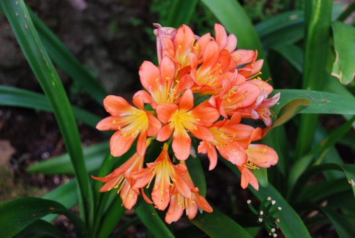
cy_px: 119
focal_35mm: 84
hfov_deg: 24.2
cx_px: 178
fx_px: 829
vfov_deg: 16.3
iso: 100
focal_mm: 56
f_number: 5
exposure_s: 1/25
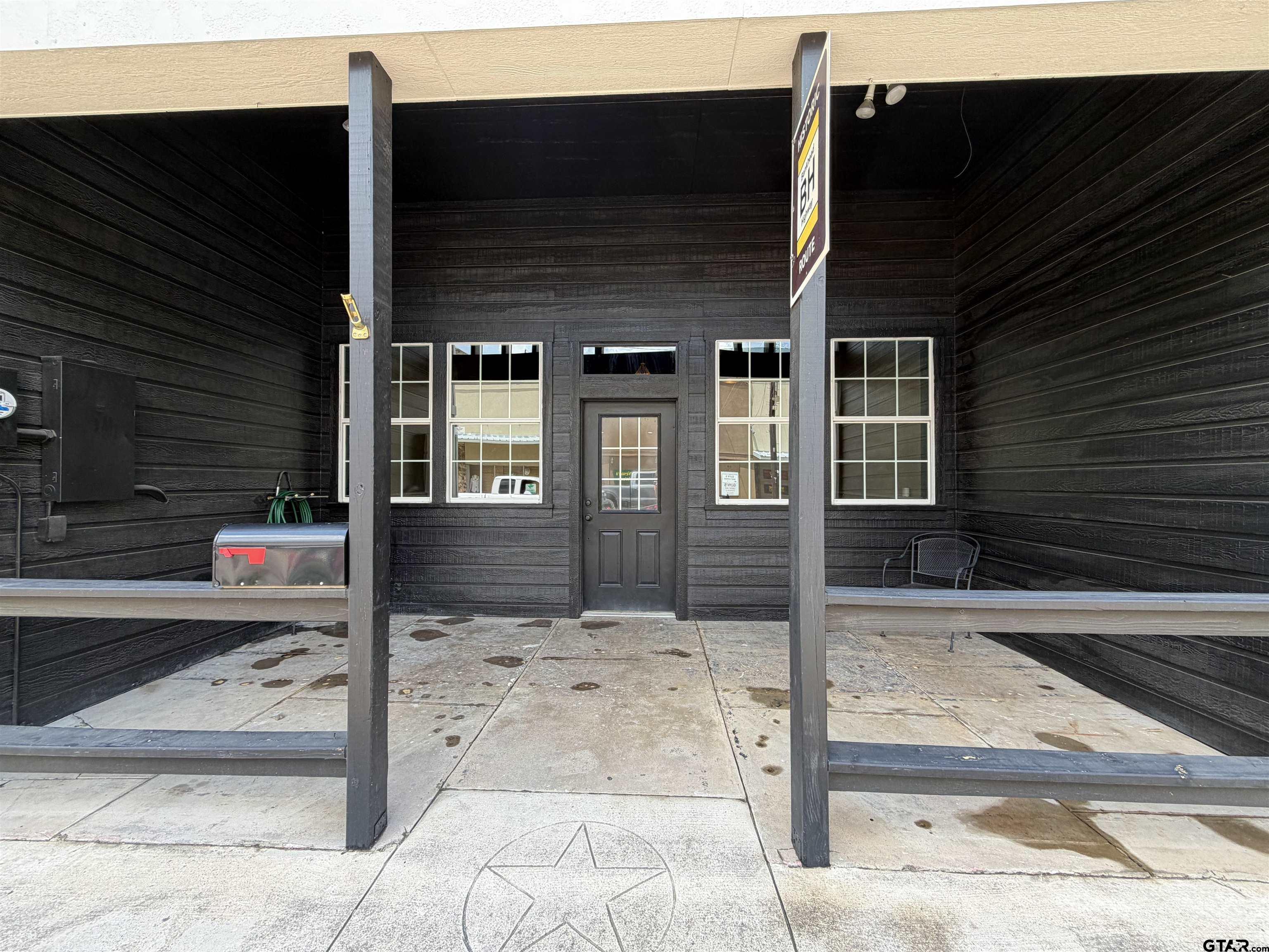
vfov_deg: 85.7
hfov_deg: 102.1
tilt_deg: +0.1
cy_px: 476
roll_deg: -0.4
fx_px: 513
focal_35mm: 14
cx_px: 634
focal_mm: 2.22
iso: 40
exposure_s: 1/140
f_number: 2.2
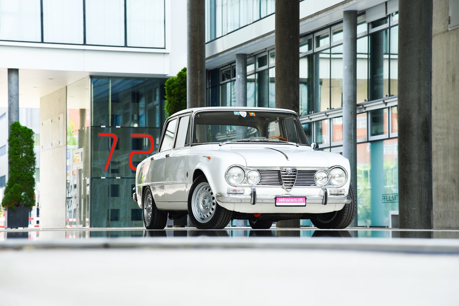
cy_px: 153
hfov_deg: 17.1
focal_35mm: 120
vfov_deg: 11.4
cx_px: 230
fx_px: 1530
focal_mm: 120
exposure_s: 1/80
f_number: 7.1
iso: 320
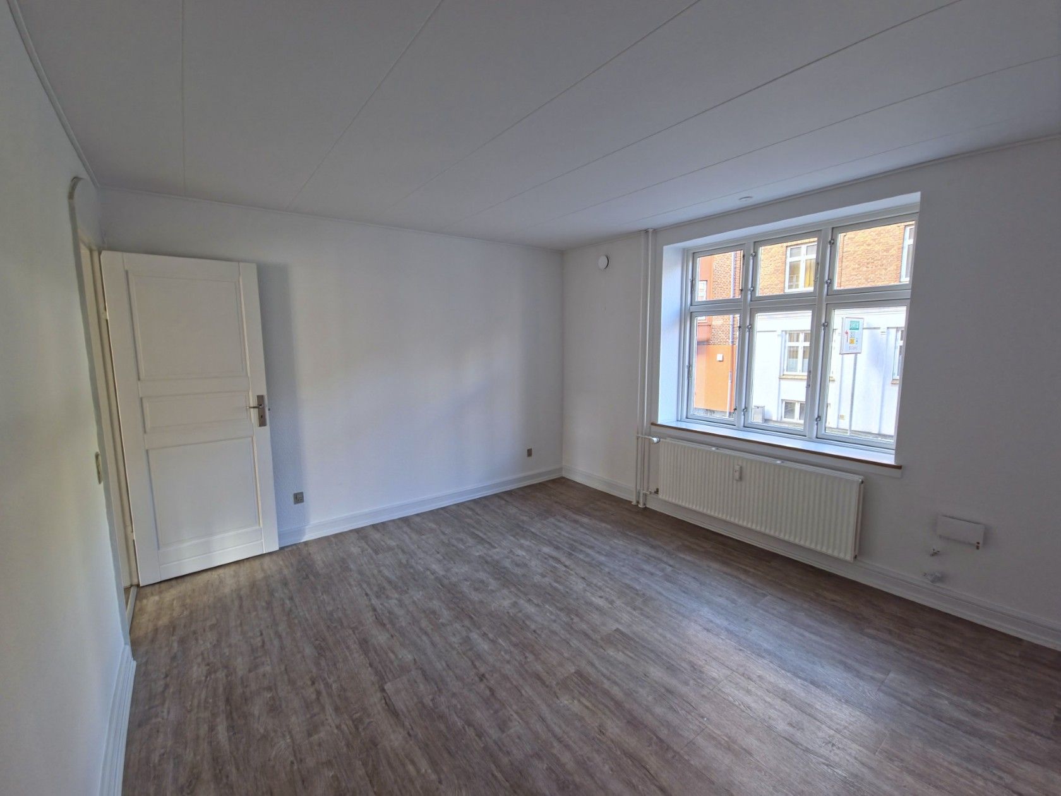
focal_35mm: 13
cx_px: 530
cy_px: 398
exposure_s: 1/50
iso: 125
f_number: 2.2
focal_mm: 2.2
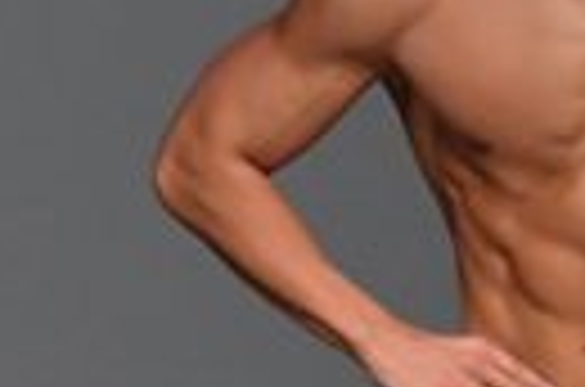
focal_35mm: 2242
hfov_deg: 0.9
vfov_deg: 0.6
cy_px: 576
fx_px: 36344
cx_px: 646
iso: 4000
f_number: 5.6
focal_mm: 250
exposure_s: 1/400
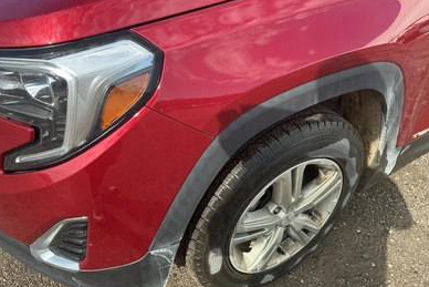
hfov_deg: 61.9
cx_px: 210
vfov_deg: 43.5
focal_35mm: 30
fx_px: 358
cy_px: 164
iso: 25
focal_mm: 3
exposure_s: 1/519
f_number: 1.8
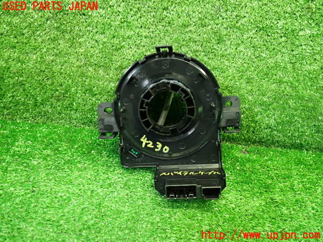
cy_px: 121
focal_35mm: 30
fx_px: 280
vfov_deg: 46.8
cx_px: 162
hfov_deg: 60.0
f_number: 2.3
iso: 400
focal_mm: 5.4
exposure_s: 1/30
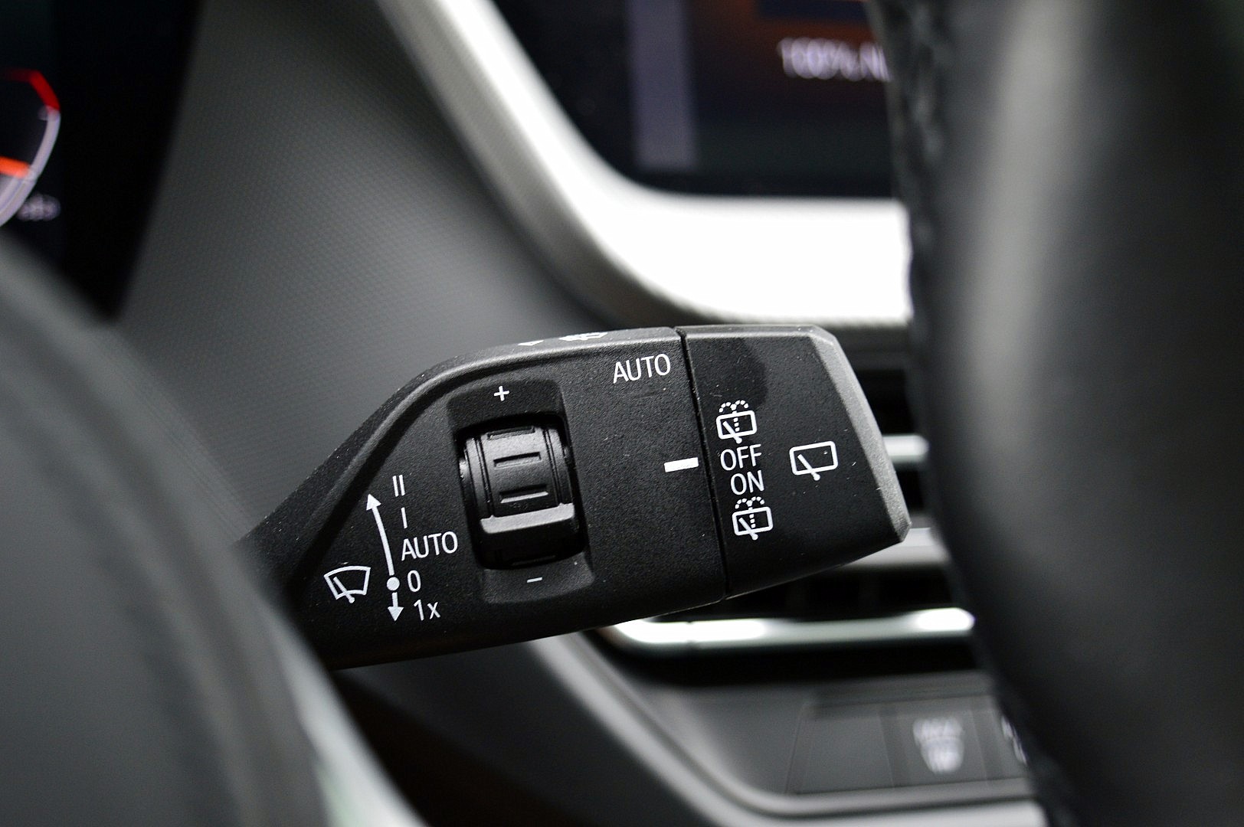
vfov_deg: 22.6
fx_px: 2072
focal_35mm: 60
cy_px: 414
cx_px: 622
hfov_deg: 33.4
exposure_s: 1/60
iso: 800
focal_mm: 40
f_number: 5.6
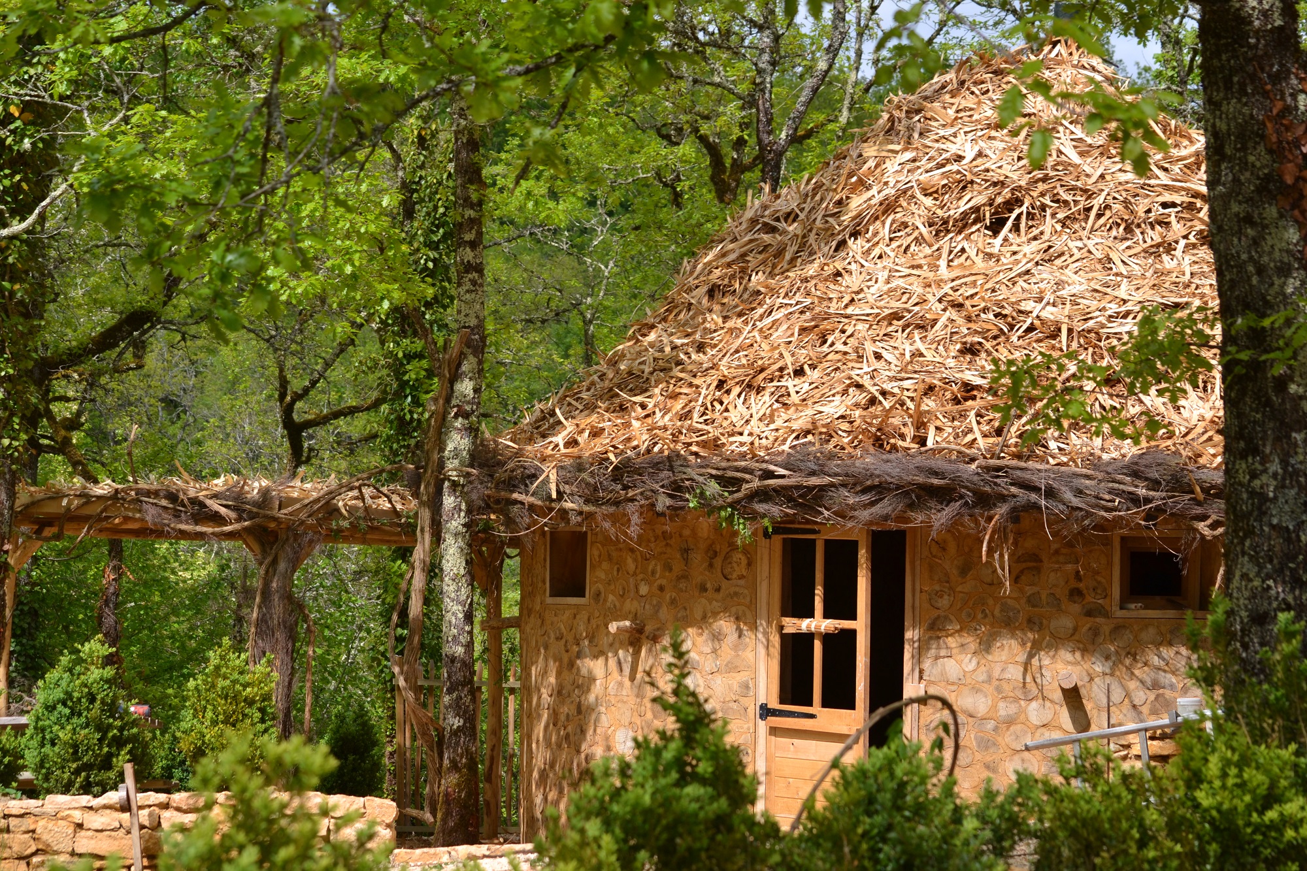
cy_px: 436
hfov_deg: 18.9
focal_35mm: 108
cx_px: 654
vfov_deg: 12.7
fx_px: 3920
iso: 100
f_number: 7.1
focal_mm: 72
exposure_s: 1/200
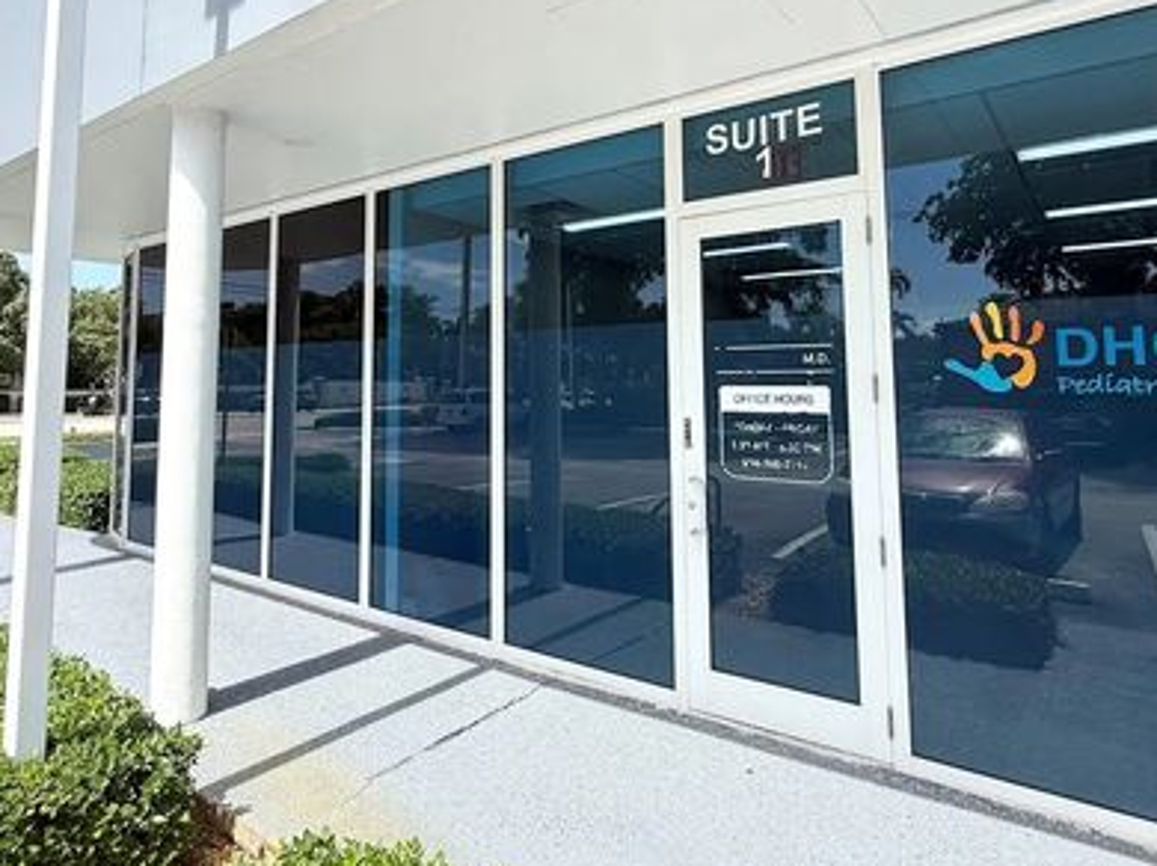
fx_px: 768
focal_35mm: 23
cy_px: 317
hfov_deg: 73.8
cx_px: 522
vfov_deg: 58.0
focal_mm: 2.22
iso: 50
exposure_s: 1/955
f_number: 2.2
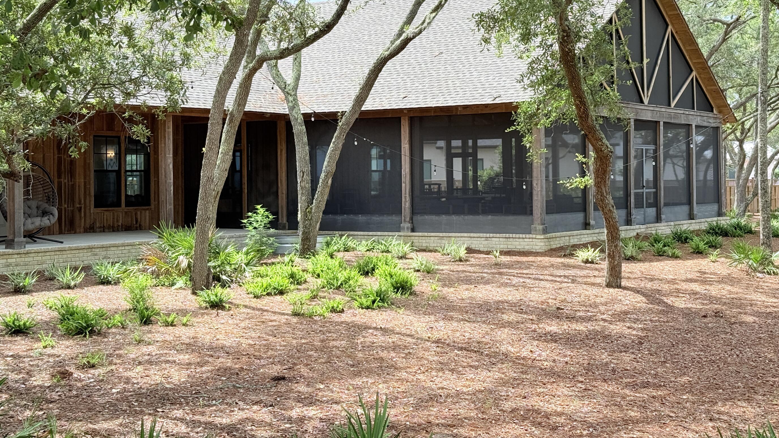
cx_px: 406
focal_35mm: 57
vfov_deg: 21.0
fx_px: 1177
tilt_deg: +0.9
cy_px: 155
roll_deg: +0.4
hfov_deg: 36.6
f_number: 1.78
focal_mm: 6.76
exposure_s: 1/1085
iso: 64
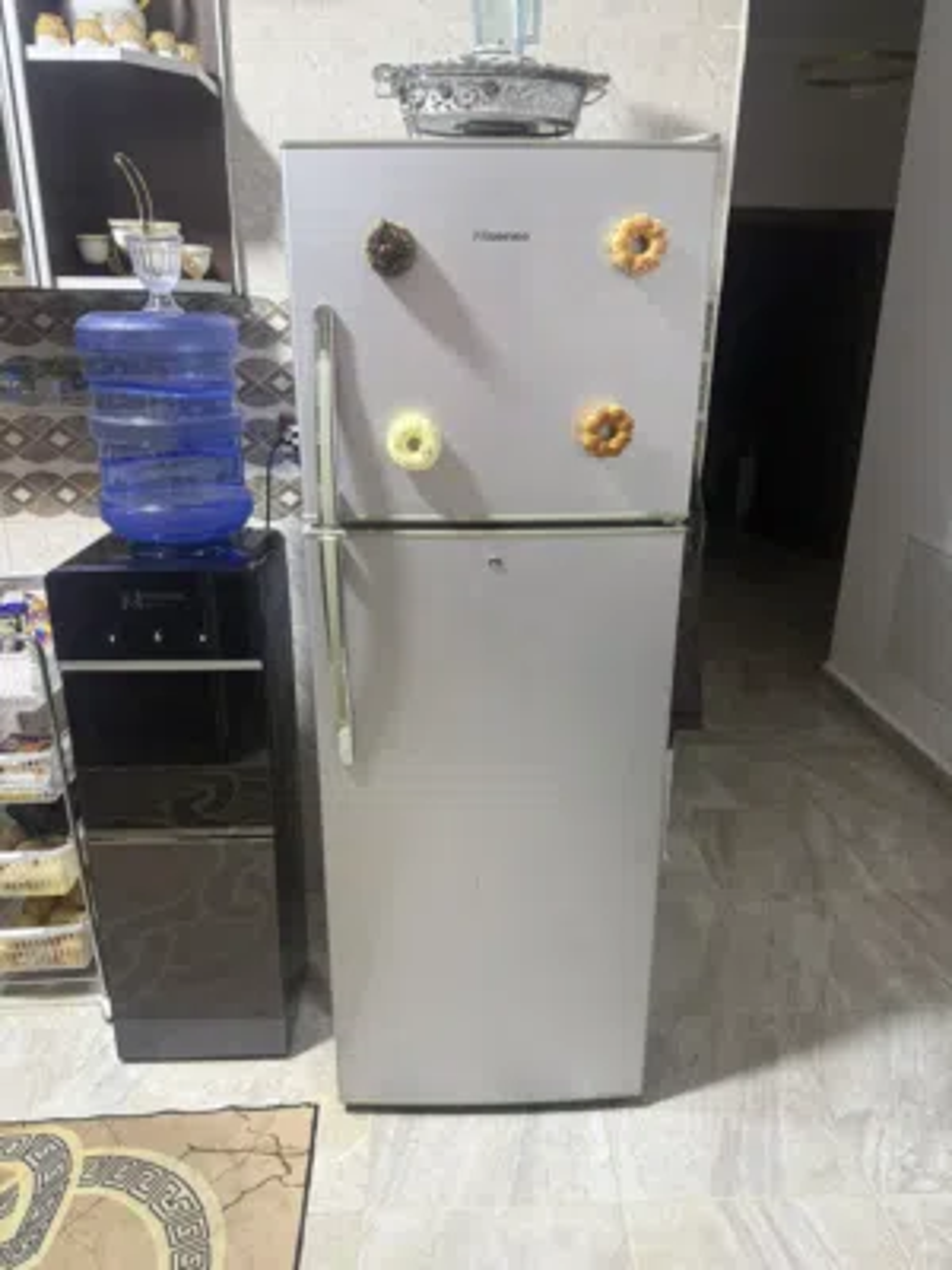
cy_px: 635
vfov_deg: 71.6
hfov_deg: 56.8
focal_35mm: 24
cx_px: 476
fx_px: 880
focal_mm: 6.76
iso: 400
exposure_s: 1/50
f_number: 1.78
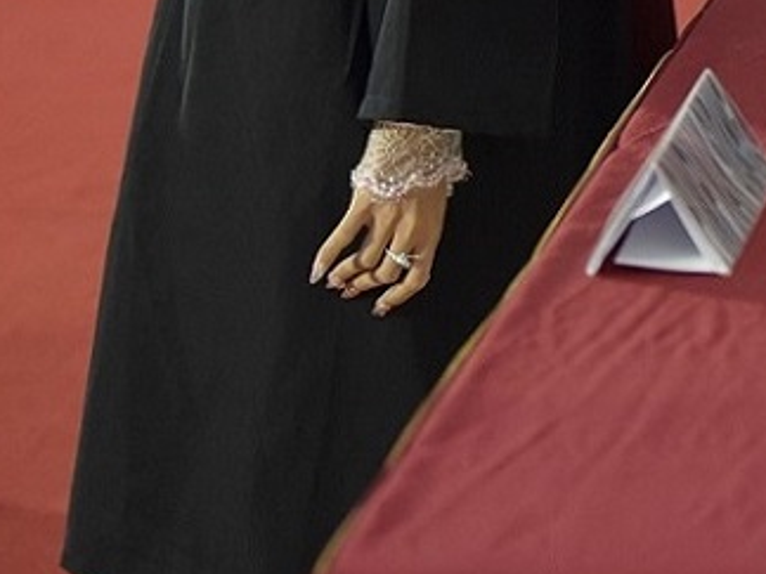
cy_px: -411
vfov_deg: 5.5
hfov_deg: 7.4
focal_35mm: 265
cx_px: 1063
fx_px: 5864
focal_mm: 70
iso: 3200
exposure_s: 1/200
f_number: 2.8
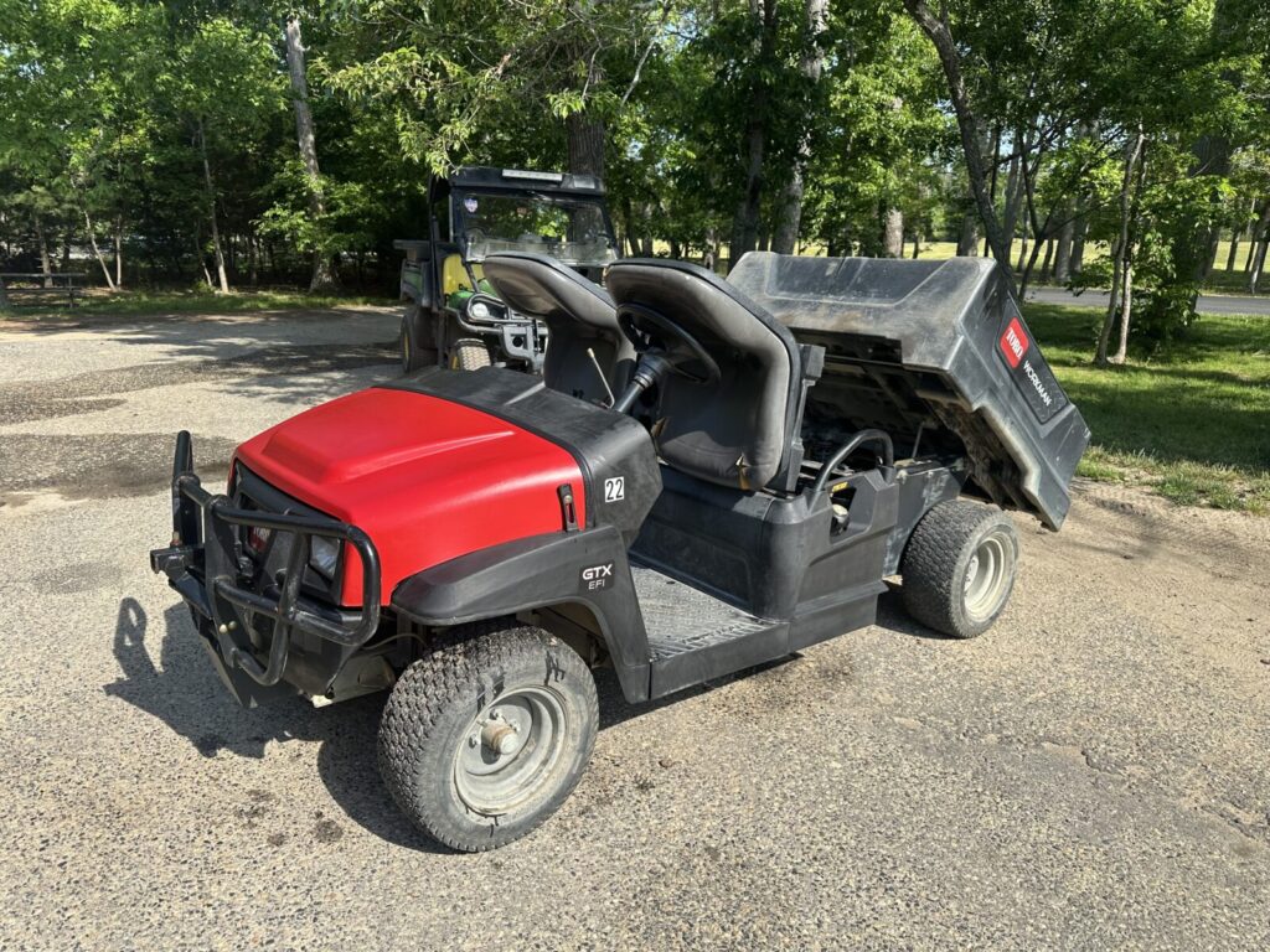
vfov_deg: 56.8
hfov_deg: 71.6
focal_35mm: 24
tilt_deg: -15.6
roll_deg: -0.4
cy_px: 476
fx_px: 881
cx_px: 635
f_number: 1.78
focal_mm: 6.86
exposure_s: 1/1880
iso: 80
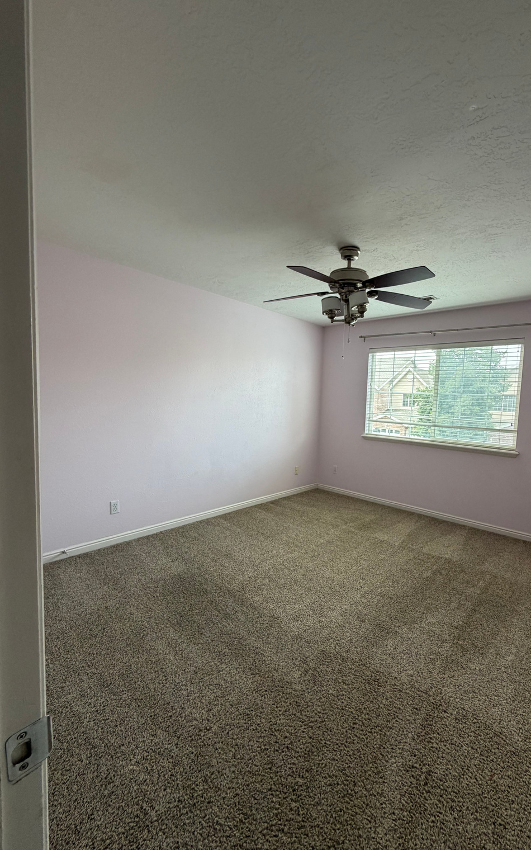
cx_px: 306
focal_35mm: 15
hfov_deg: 74.3
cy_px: 426
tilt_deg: -4.6
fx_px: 347
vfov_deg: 101.5
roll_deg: -2.6
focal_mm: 2.22
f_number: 2.2
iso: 160
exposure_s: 1/121
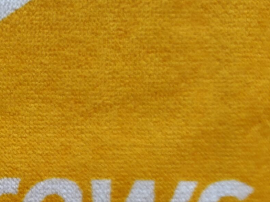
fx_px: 585
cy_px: 192
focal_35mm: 75
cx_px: -84
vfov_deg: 19.2
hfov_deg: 23.0
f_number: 1.9
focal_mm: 5.6
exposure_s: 1/120
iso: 298
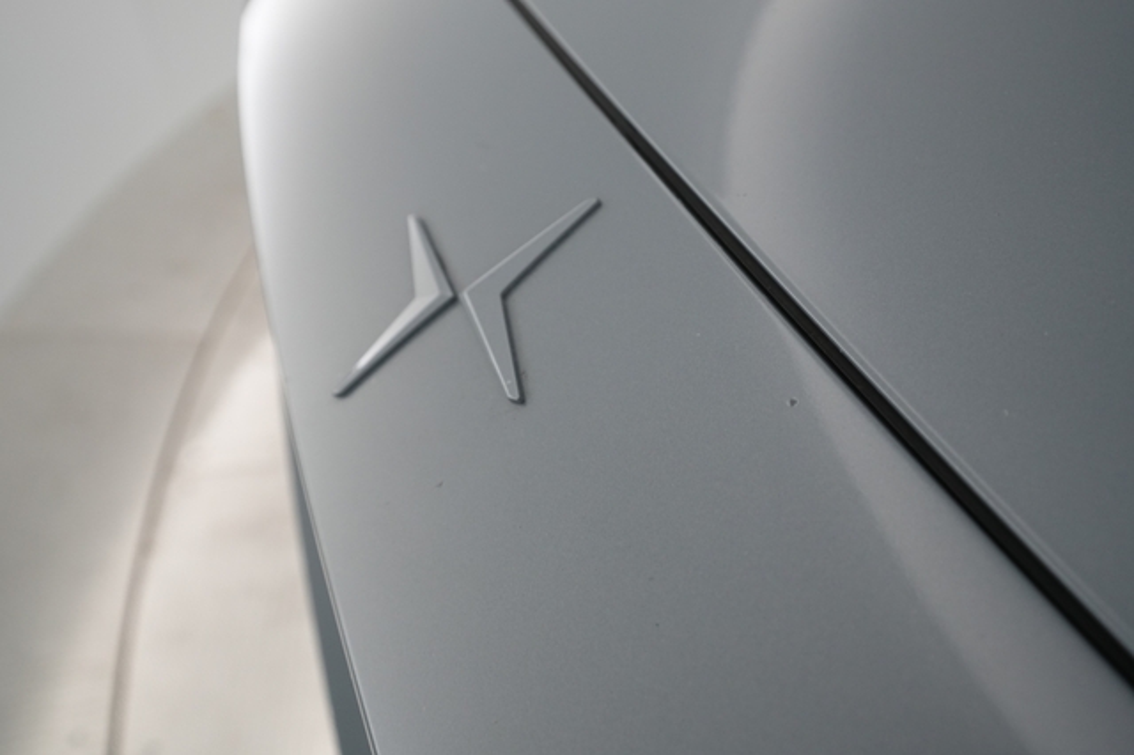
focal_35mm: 28
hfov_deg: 65.5
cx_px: 567
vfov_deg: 46.4
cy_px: 378
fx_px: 882
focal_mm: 28
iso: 2000
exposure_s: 1/100
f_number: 4.5
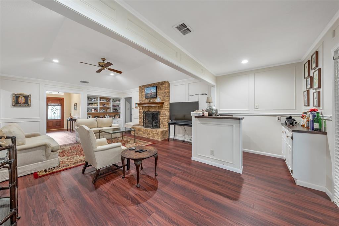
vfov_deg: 85.4
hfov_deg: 108.3
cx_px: 170
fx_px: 122
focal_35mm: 13
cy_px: 113
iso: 800
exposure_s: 1/3
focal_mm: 13
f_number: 8
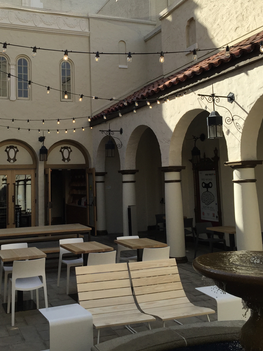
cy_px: 138
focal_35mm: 39
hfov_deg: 36.5
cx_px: 93
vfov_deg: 47.5
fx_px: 395
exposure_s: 1/1364
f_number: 2.2
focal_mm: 4.15
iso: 32
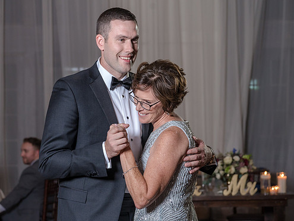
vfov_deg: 12.0
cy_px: 128
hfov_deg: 16.0
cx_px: 113
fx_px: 1044
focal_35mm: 123
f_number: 5.6
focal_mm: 96
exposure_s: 1/100
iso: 2000
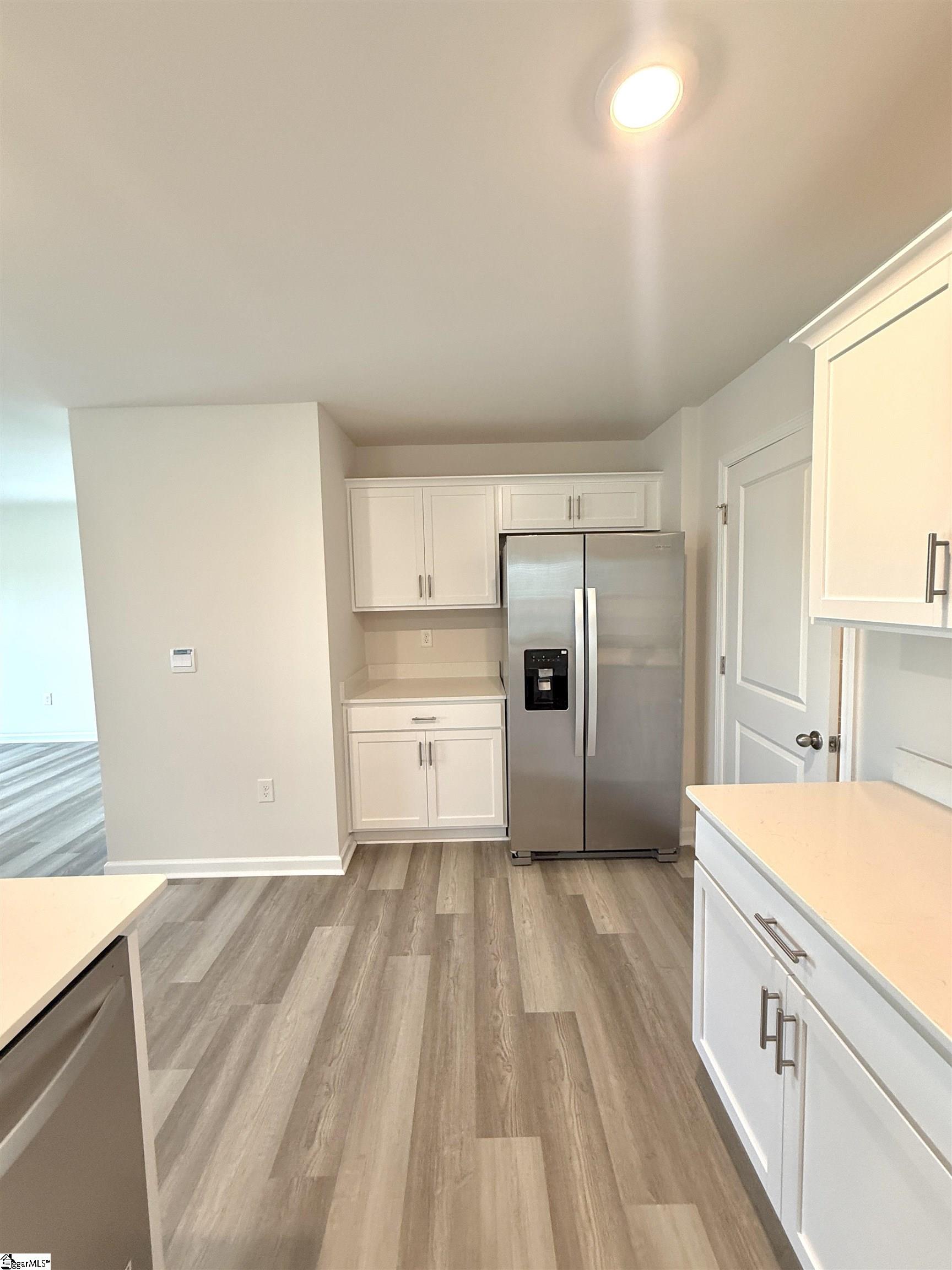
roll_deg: +0.6
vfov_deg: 102.1
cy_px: 635
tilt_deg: -4.6
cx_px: 476
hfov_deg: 85.7
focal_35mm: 14
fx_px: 513
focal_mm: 2.22
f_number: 2.2
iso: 160
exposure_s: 1/60
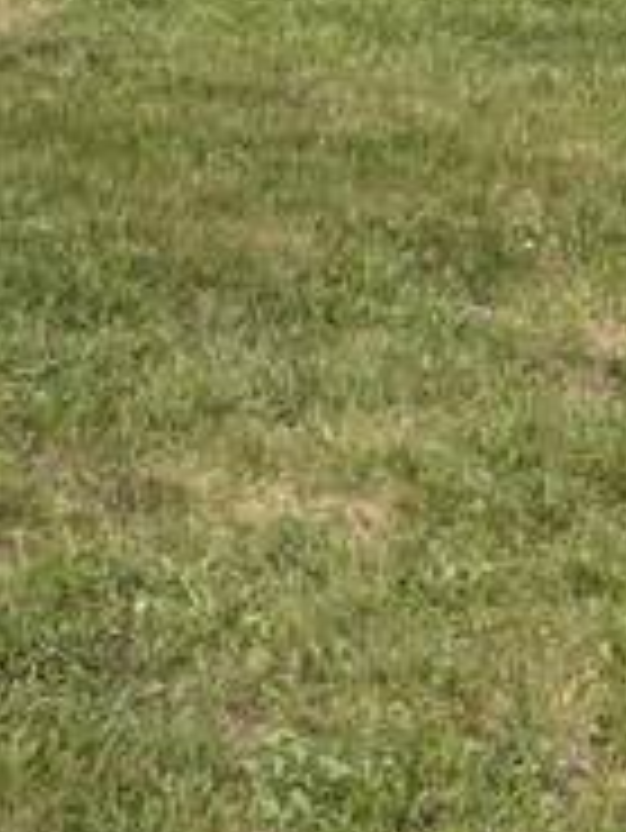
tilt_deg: -2.2
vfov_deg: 16.6
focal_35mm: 108
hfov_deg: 13.7
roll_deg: -0.3
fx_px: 2601
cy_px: -396
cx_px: 495
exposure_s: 1/1175
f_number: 1.6
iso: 50
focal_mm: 5.96
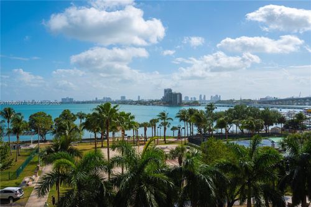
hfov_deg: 62.0
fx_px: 259
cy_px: 104
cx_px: 156
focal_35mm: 30
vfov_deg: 43.5
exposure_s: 1/500
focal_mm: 30
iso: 100
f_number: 8
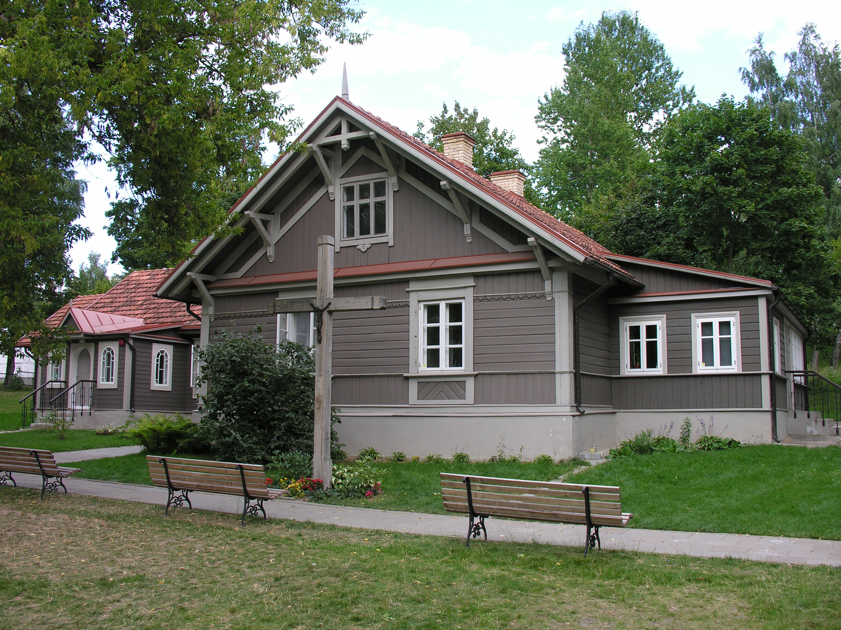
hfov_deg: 52.6
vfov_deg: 40.7
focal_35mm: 35
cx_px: 420
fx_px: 850
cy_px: 315
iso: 50
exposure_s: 1/119
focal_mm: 8.9
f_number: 4
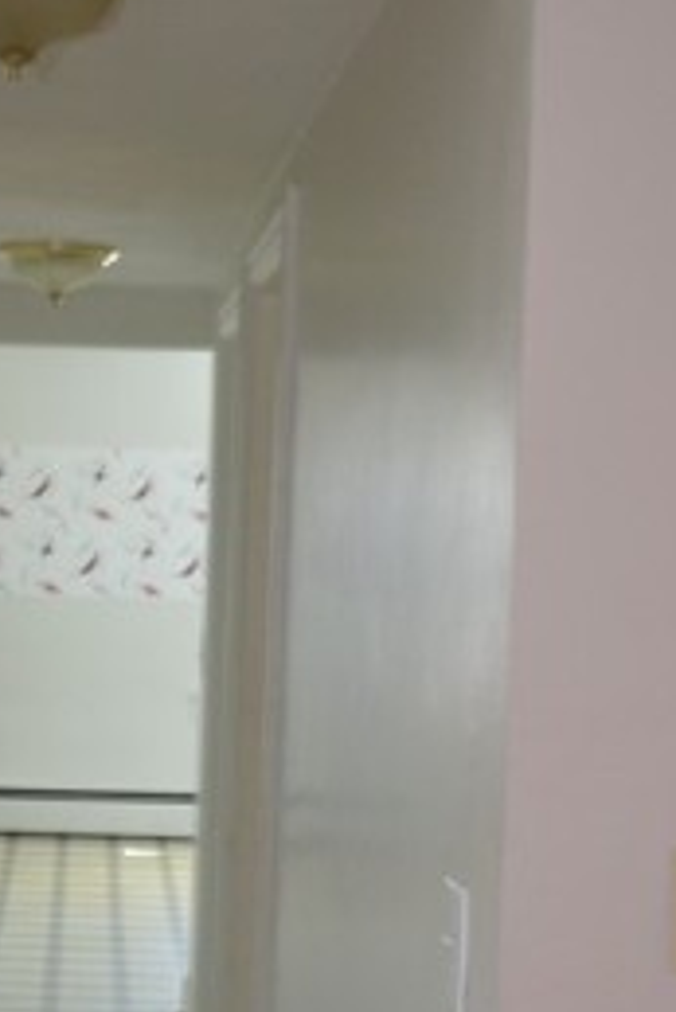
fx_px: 2250
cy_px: 684
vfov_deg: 25.2
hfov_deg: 16.7
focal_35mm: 80
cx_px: 0
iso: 560
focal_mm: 18
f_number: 3.5
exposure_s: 1/60
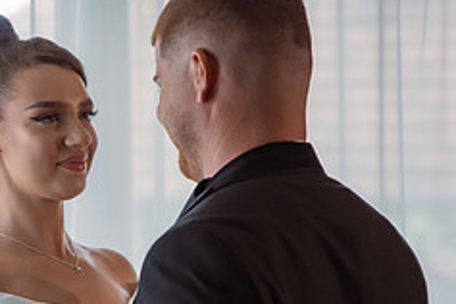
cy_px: 284
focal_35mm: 171
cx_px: 60
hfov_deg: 11.9
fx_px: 2166
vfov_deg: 8.0
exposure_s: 1/320
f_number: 2.8
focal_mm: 70
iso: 800
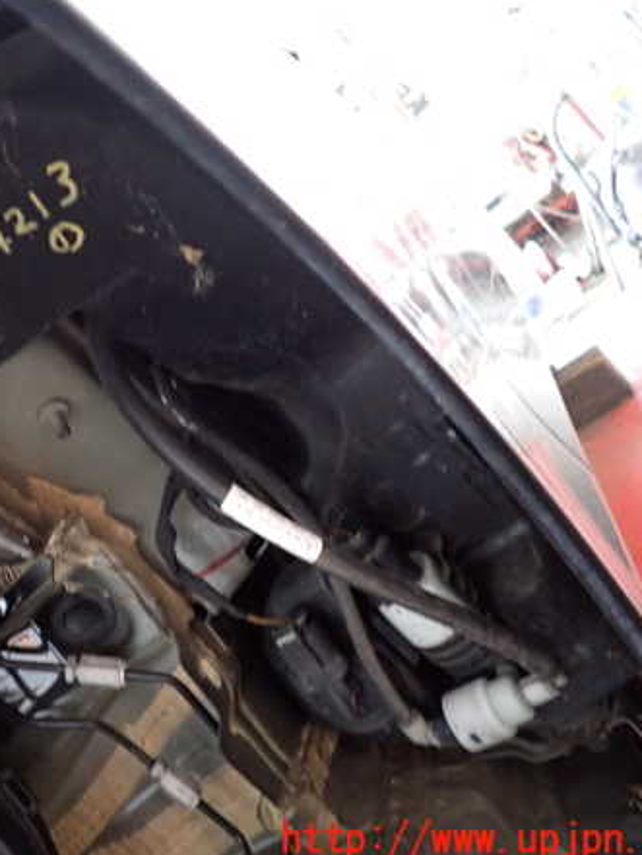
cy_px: 428
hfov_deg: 40.3
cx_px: 138
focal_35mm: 34
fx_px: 840
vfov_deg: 53.9
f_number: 2
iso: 800
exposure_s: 1/30
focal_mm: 4.5
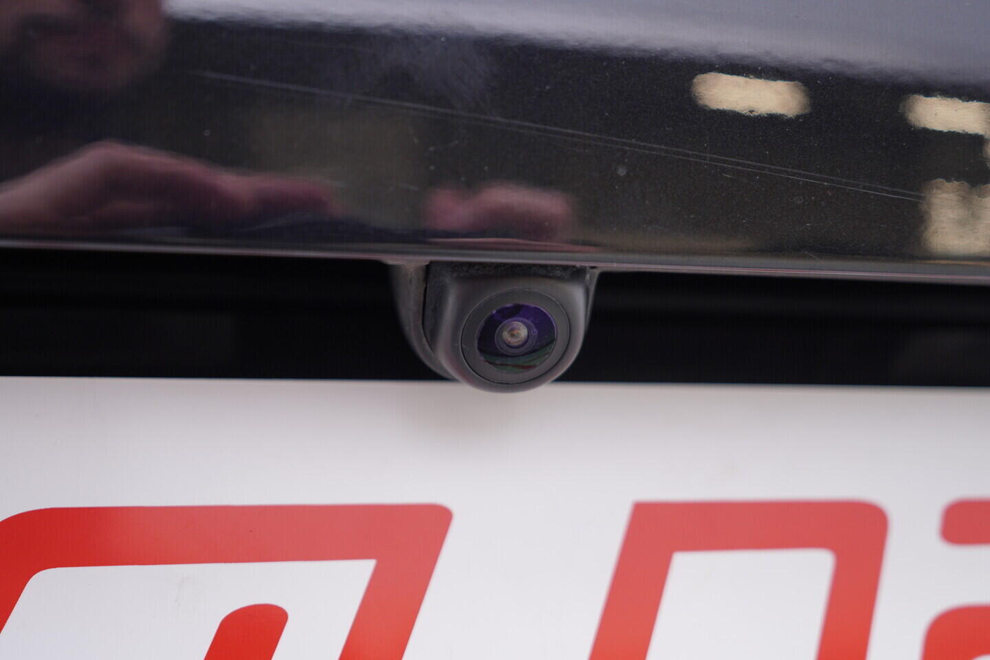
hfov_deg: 53.1
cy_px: 330
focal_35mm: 36
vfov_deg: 36.9
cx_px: 495
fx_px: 990
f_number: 2.8
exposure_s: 1/40
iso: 160
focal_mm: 24
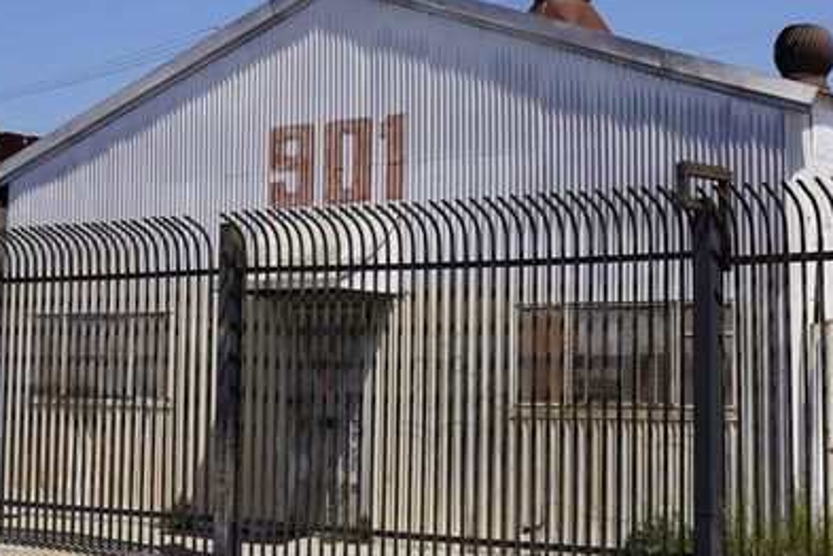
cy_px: 210
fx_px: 1620
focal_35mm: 70
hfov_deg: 28.7
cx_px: 547
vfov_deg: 19.4
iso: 100
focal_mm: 29
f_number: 10
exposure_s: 1/320
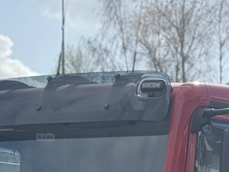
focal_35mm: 207
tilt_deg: -0.2
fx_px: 1369
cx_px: 270
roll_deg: -0.4
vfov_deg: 7.0
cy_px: 296
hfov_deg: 9.4
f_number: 1.78
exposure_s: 1/5587
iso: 100
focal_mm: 6.76
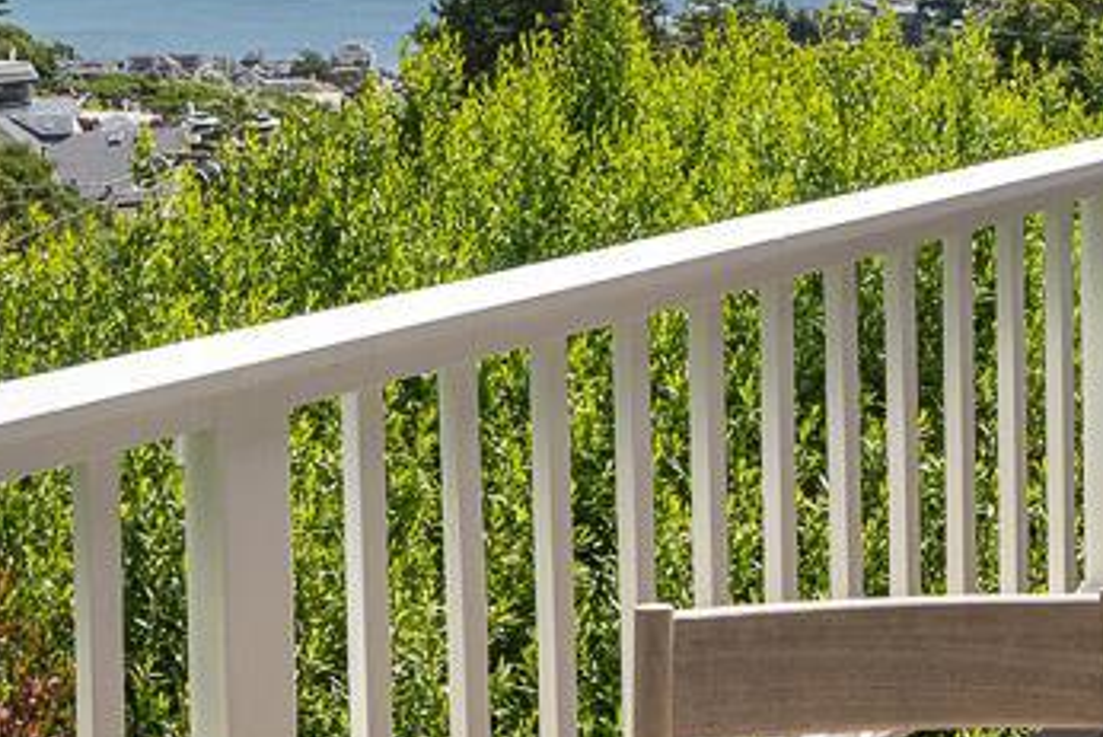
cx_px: 870
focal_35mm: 61
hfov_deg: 32.2
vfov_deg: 20.9
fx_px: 1862
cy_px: -144
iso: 400
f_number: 8
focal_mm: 17.5
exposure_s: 1/1000
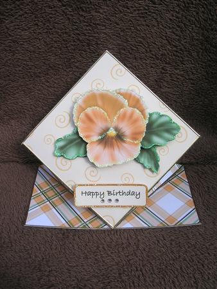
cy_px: 144
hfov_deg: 40.7
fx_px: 292
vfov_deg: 52.6
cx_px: 108
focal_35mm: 35
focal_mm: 5.4
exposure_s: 1/331
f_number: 4.8
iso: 50
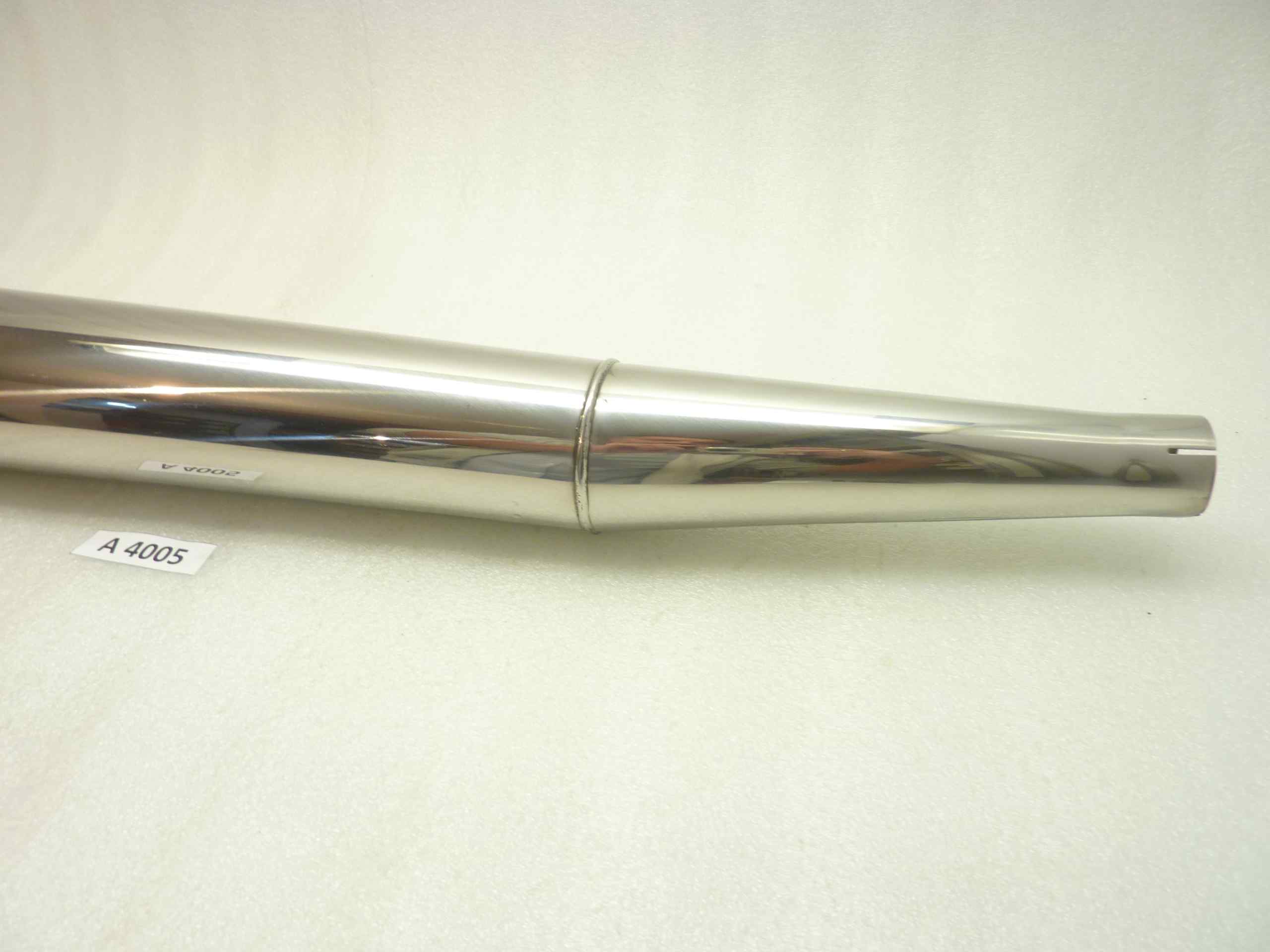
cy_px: 476
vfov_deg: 54.9
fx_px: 917
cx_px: 635
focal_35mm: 25
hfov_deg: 69.4
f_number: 3.3
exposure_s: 1/13
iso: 80
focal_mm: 4.1
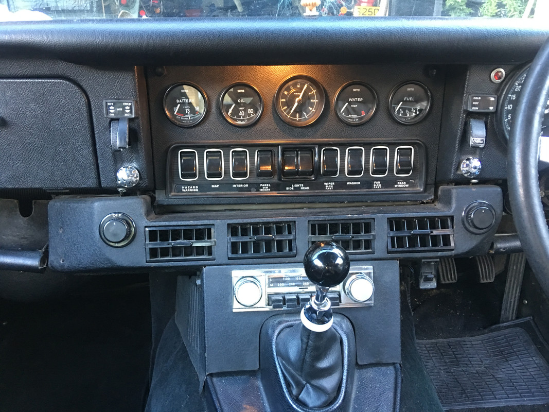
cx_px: 274
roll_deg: -0.1
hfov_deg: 61.7
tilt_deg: -23.5
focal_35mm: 29
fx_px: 460
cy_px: 206
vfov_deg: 48.2
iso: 80
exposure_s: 1/10
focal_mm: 4.15
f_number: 2.2
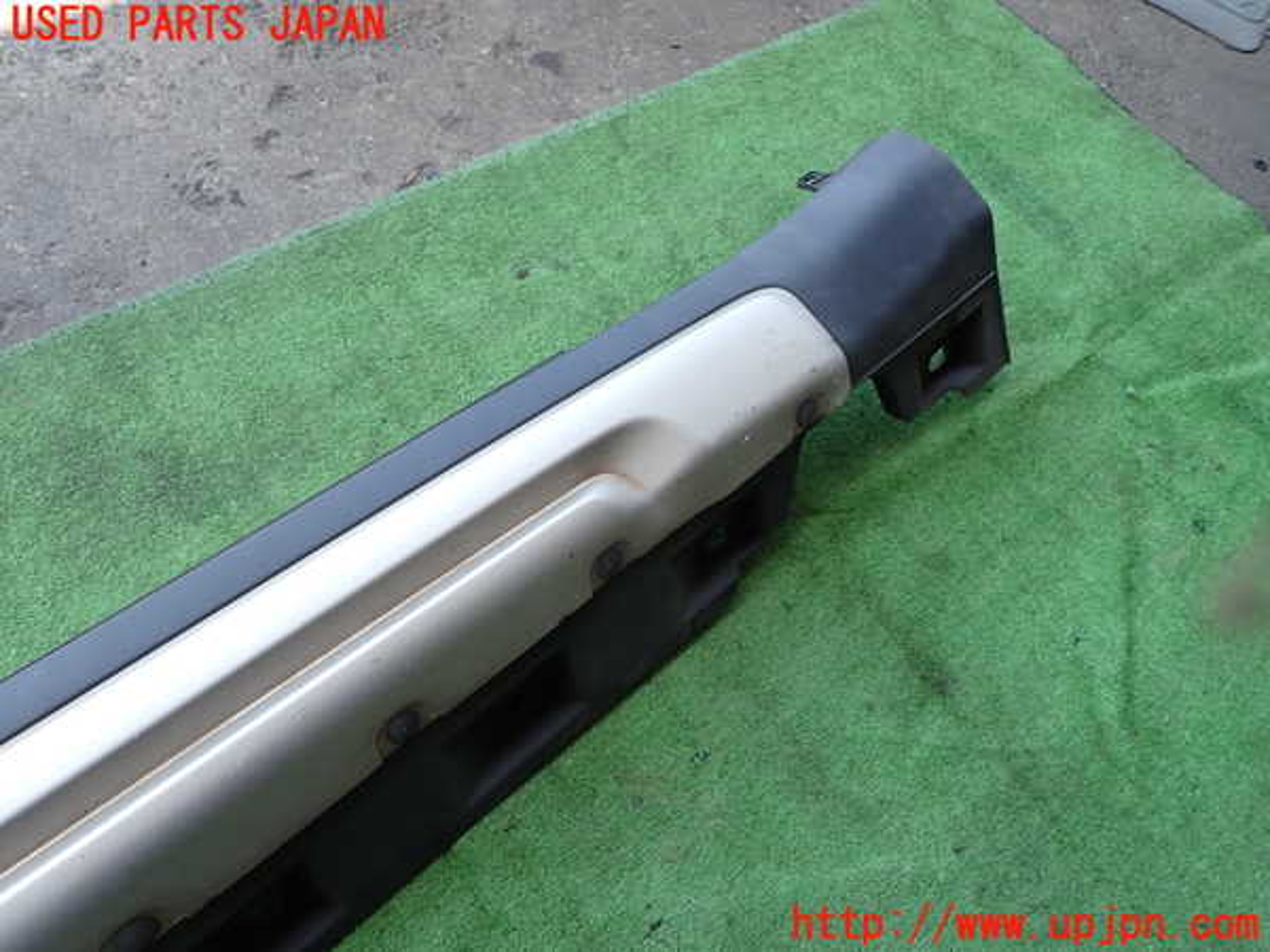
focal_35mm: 25
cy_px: 476
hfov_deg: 69.4
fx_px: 917
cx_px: 635
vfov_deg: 54.9
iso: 100
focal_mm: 4.5
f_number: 2.8
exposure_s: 1/160
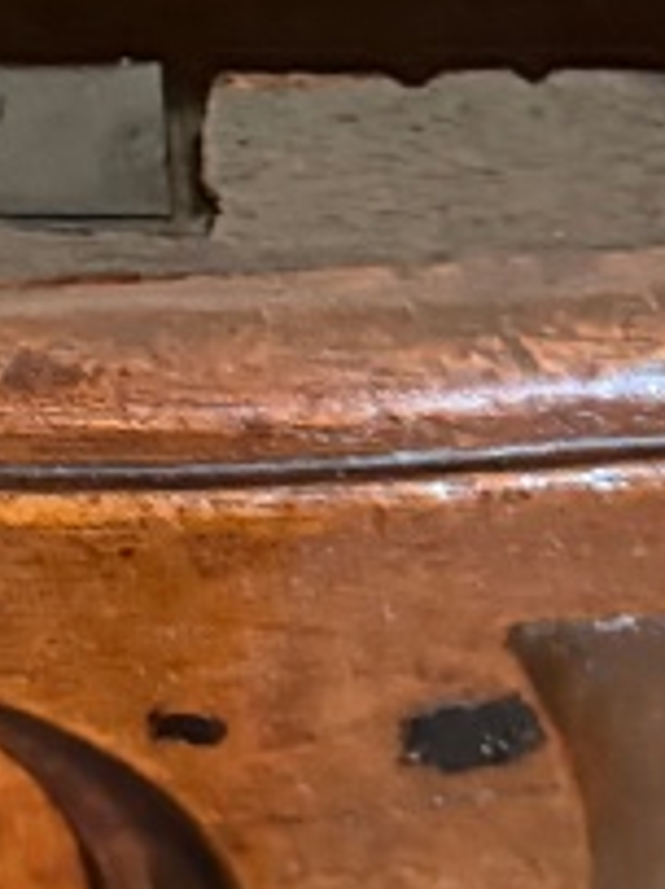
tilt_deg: -50.0
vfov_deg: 13.9
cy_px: 228
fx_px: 3641
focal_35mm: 142
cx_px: -254
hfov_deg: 10.2
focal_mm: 6.76
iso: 1600
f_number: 1.78
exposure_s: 1/30
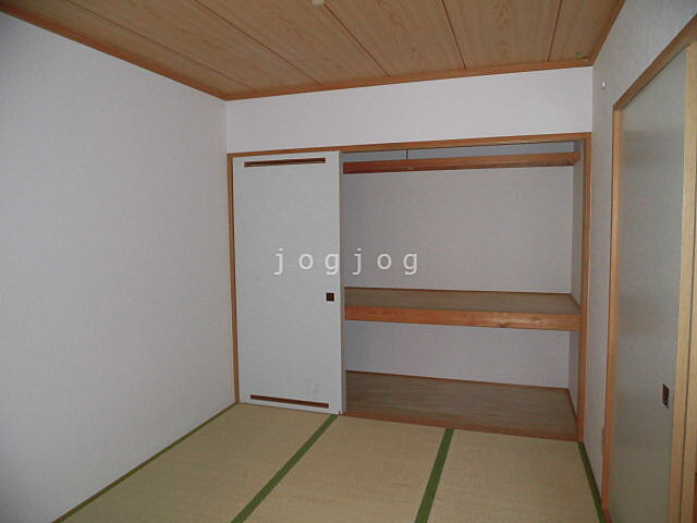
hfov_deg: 71.6
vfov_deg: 56.8
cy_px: 262
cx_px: 348
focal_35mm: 24
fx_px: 483
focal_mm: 4.3
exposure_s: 1/25
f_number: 3.1
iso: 200
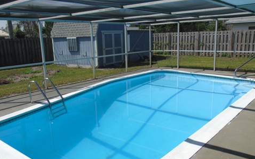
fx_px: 215
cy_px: 91
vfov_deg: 40.5
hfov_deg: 61.2
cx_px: 128
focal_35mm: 31
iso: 80
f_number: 3.6
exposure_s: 1/800
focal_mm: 5.2
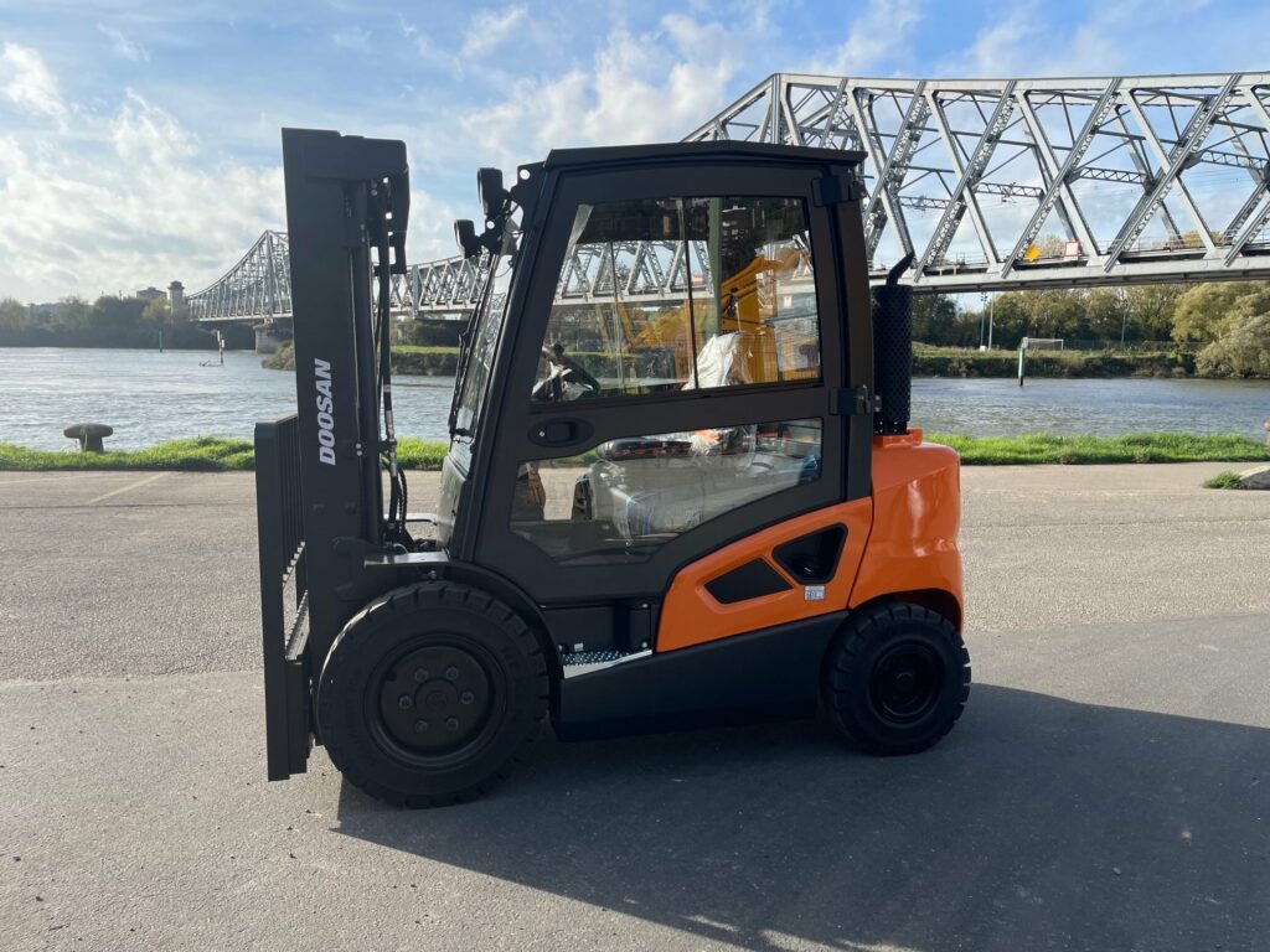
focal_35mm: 26
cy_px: 476
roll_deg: -0.8
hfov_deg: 67.3
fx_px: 954
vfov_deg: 53.1
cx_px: 635
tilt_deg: -8.3
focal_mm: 5.1
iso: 32
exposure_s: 1/3922
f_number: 1.6
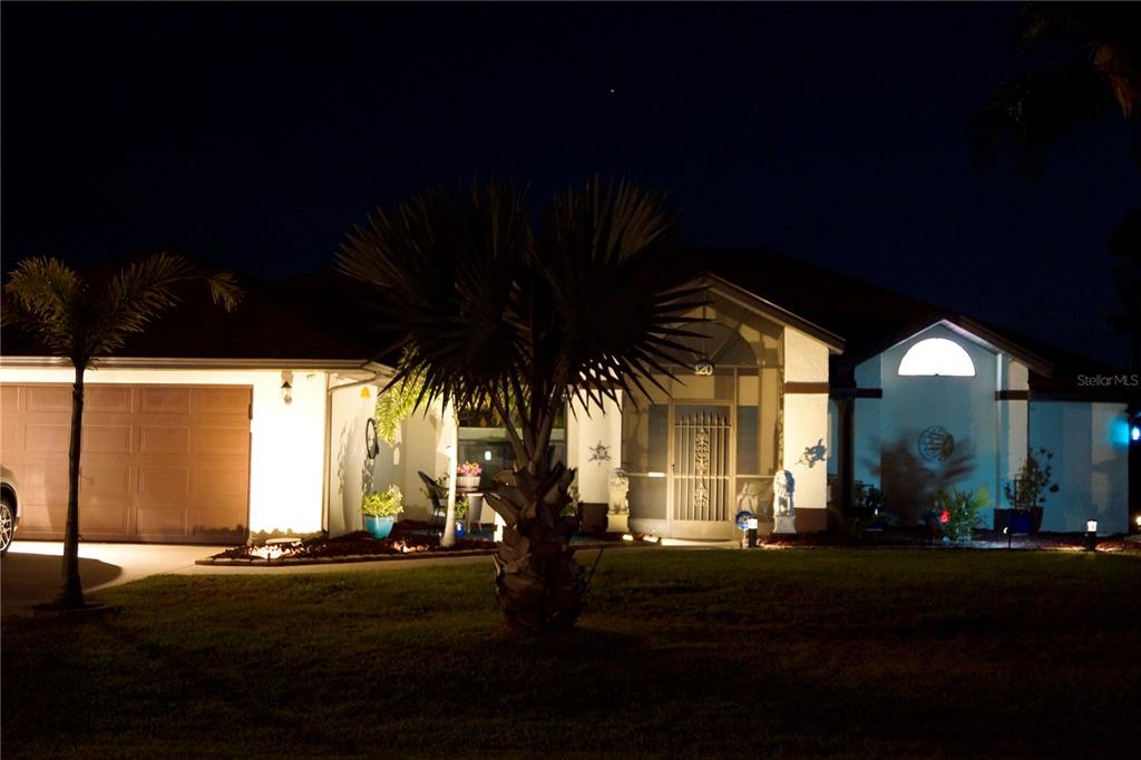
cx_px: 570
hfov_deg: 43.6
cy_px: 380
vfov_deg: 29.8
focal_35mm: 45
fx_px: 1426
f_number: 4.5
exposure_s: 1/2.5
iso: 1600
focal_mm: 30
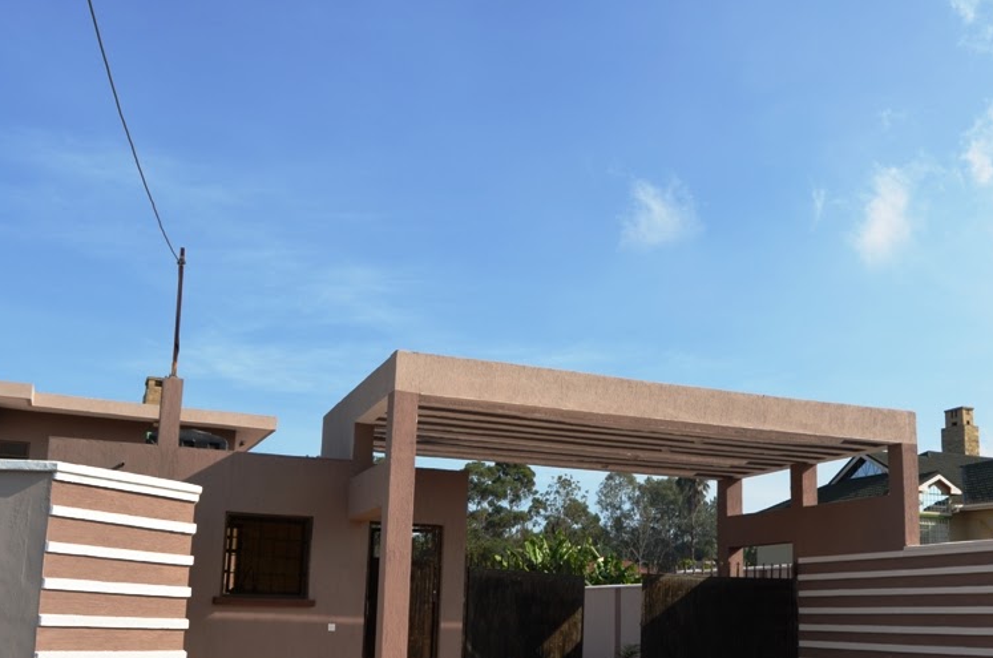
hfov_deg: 51.7
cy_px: 405
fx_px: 1019
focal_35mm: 37
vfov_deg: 35.6
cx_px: 584
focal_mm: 18
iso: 100
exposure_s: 1/200
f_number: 10
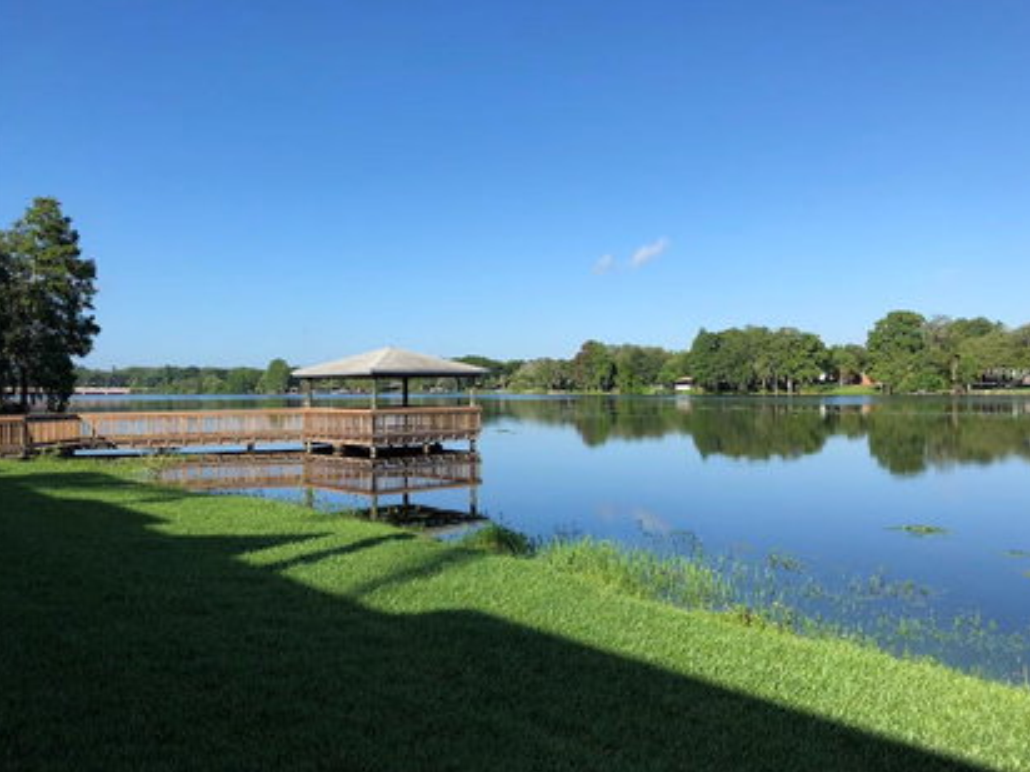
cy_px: 375
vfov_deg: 48.2
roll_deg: +1.3
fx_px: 863
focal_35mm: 29
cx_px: 516
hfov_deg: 61.7
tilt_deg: +1.0
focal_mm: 4
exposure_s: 1/2000
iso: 20
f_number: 1.8
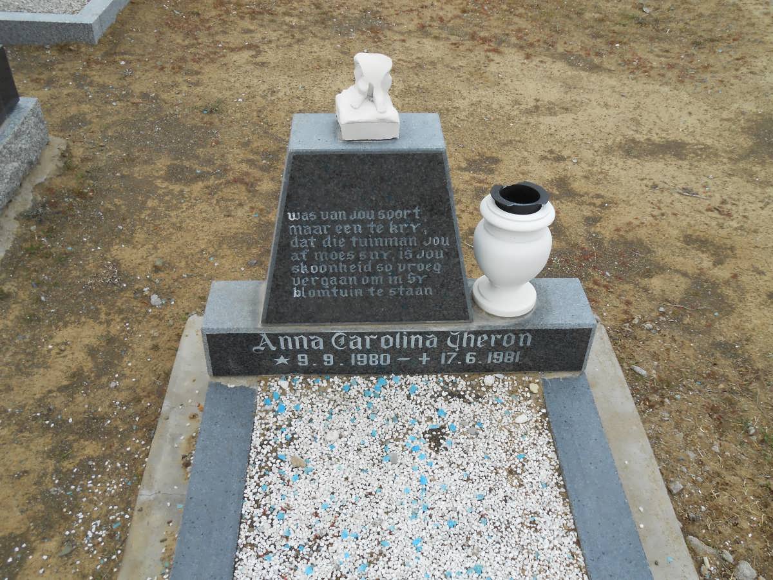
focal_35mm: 34
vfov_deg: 41.8
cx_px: 386
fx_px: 759
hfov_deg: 54.0
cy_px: 290
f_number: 3.9
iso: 80
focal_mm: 6
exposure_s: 1/50
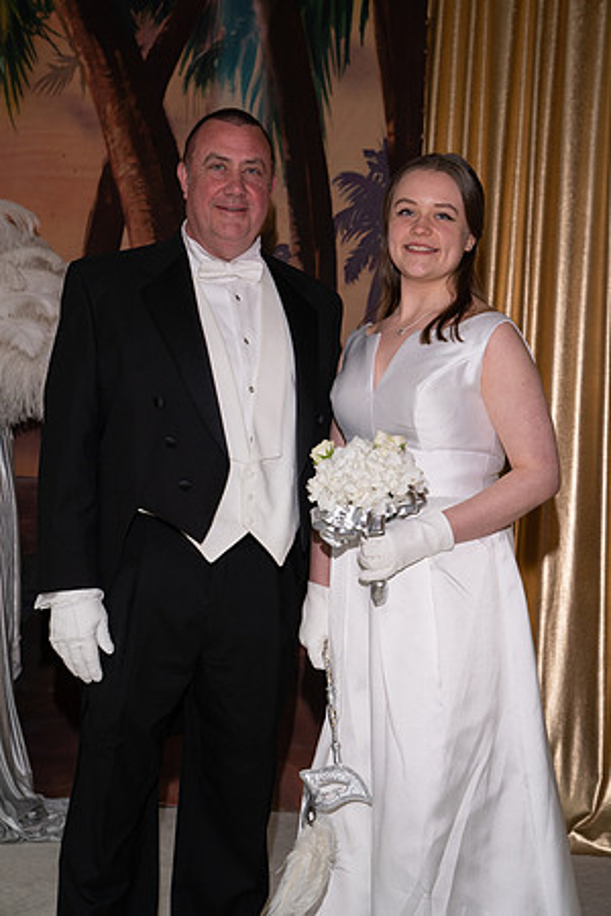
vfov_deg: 32.4
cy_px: 458
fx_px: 1578
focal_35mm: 62
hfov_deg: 21.9
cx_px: 306
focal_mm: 62
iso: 800
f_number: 5.6
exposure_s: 1/160
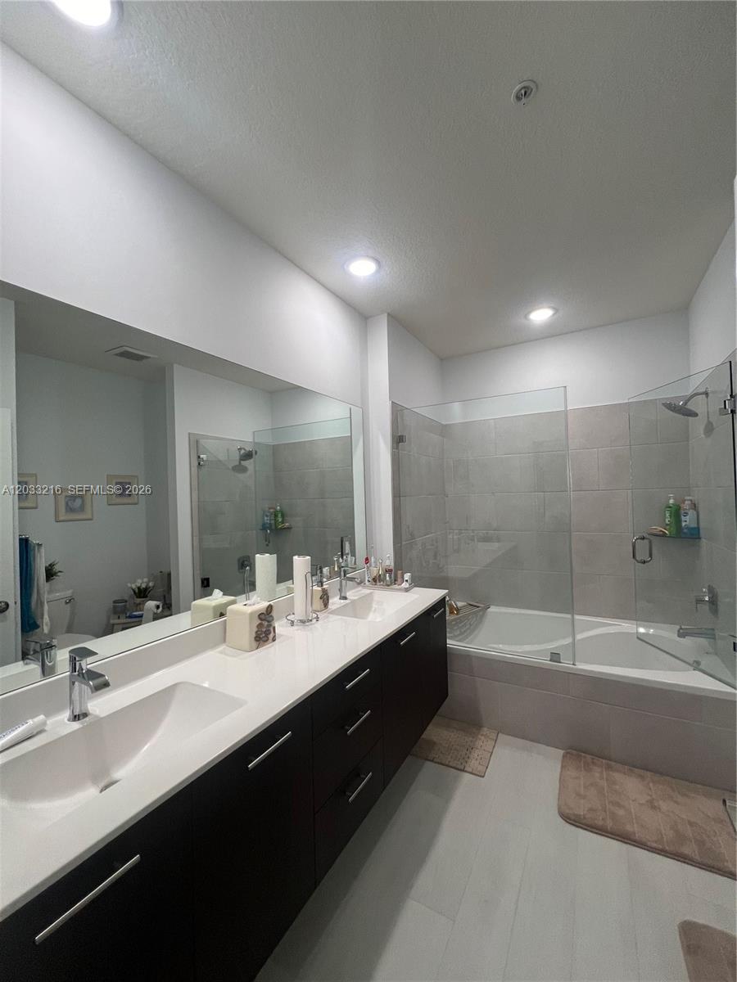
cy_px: 491
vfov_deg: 106.2
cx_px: 368
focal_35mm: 13
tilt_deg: +0.9
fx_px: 369
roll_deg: +2.5
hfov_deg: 89.9
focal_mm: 1.57
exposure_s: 1/120
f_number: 1.8
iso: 125
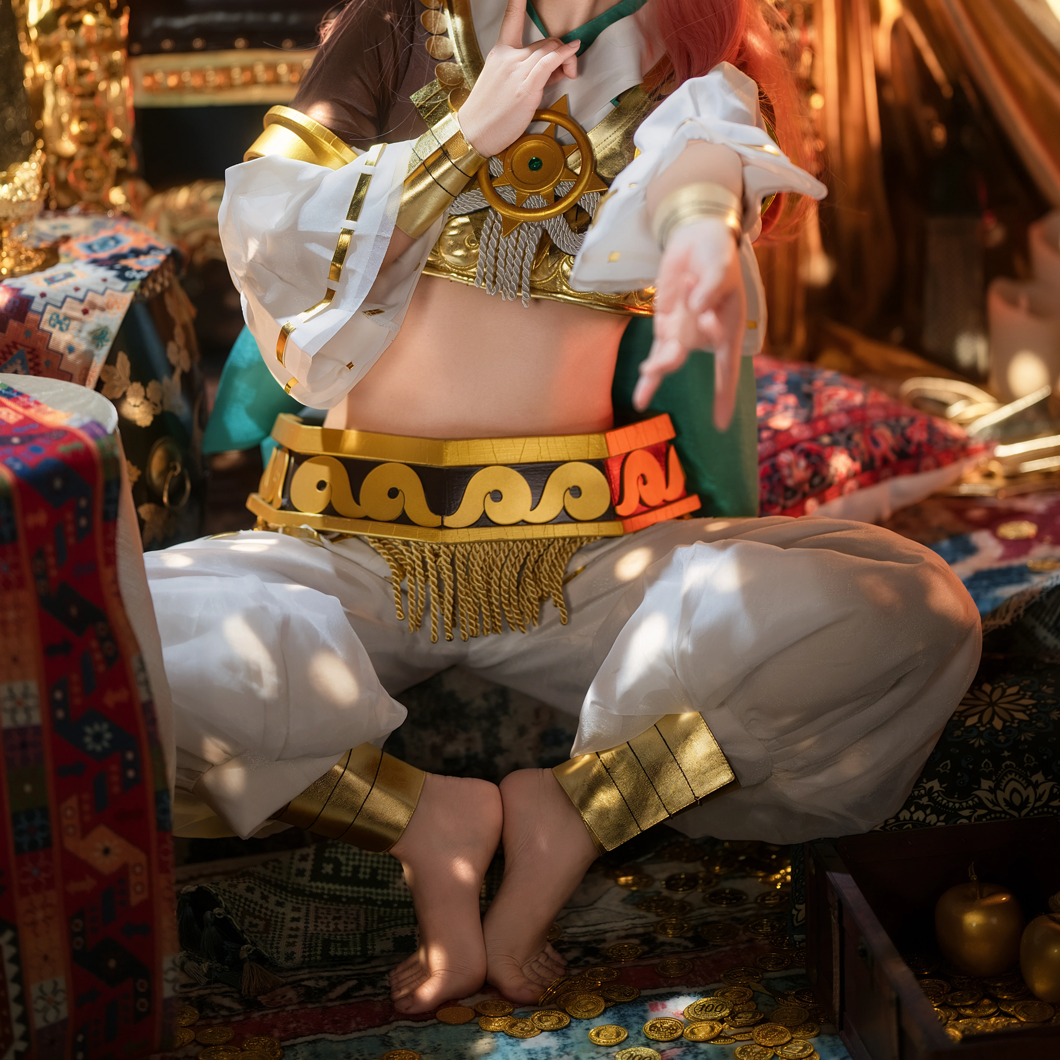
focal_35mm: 109
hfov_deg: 16.0
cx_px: 529
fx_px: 3776
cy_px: 321
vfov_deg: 15.9
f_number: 1.4
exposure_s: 1/125
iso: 160
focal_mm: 85
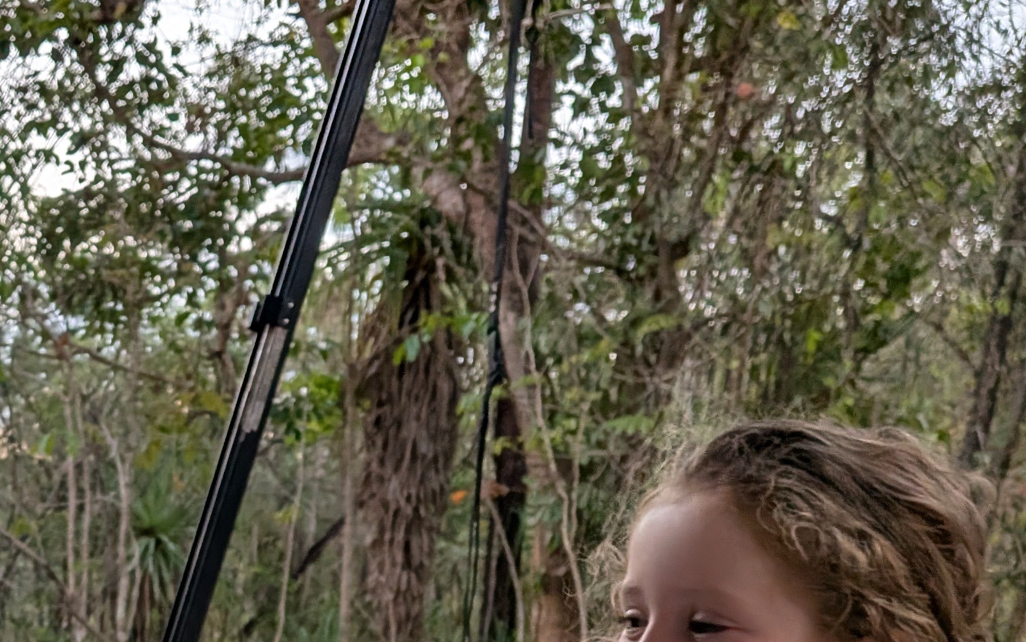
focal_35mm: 61
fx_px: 1706
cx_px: 100
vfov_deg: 19.9
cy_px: 780
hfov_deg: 31.8
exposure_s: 1/100
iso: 163
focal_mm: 4.53
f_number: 1.7
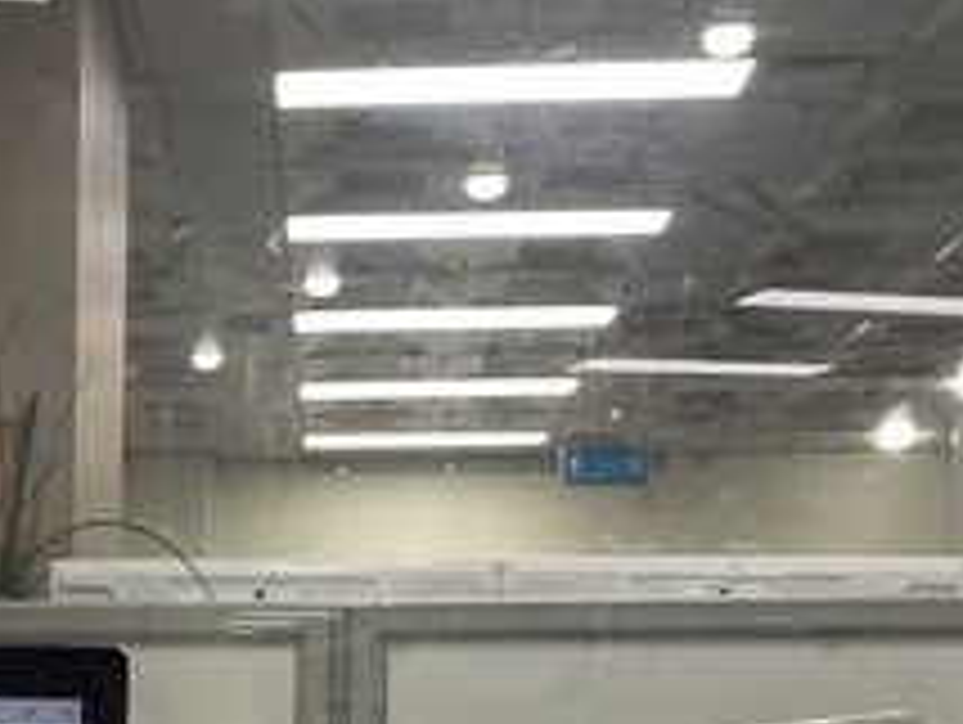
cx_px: -45
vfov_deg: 16.3
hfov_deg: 22.0
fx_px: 2367
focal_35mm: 85
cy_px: 996
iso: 64
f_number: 1.8
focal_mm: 4.25
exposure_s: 1/120
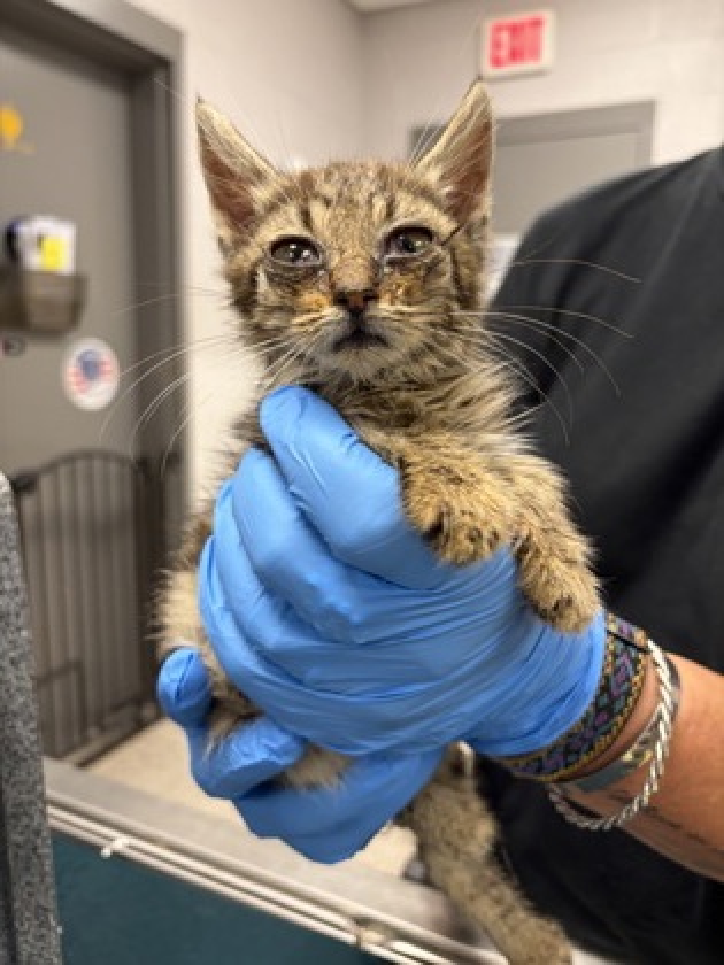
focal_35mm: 26
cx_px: 362
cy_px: 482
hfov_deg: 53.1
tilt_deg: -9.3
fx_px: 725
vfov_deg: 67.3
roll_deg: -0.3
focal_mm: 5.96
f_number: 1.6
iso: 125
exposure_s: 1/60
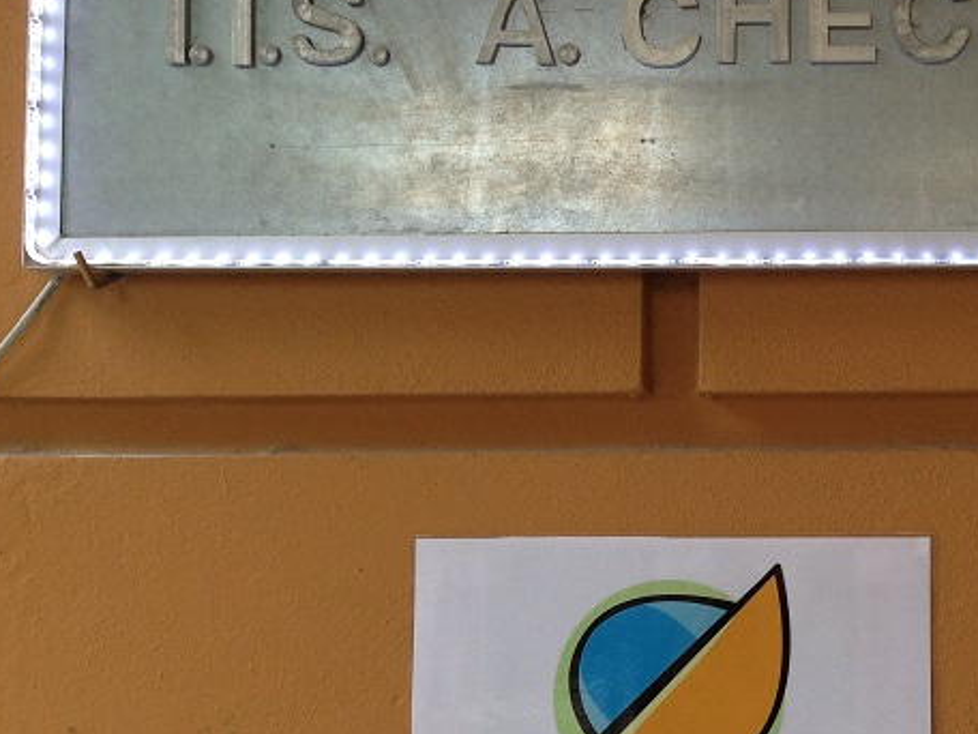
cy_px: 367
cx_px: 815
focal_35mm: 59
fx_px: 1667
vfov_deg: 24.8
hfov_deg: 31.6
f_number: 2.4
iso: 50
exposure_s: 1/160
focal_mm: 4.13
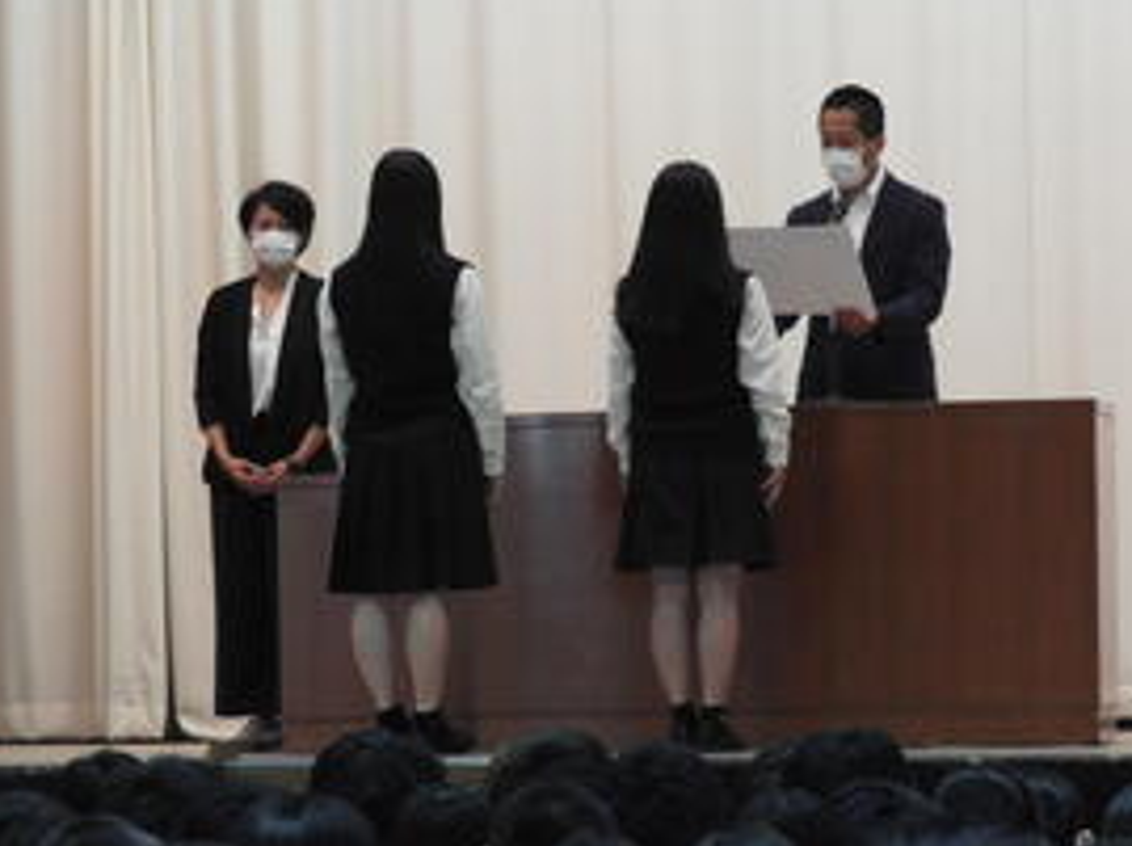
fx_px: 8752
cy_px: 408
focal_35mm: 268
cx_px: 652
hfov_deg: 7.4
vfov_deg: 5.5
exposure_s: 1/30
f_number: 5.3
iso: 400
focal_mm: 32.2
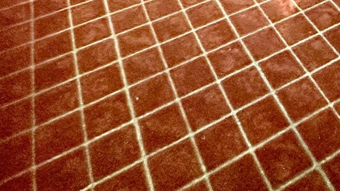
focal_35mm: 51
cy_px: -202
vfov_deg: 16.8
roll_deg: +1.5
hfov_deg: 38.1
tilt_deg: -15.8
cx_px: 301
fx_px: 460
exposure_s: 1/60
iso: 200
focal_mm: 2.22
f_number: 2.2
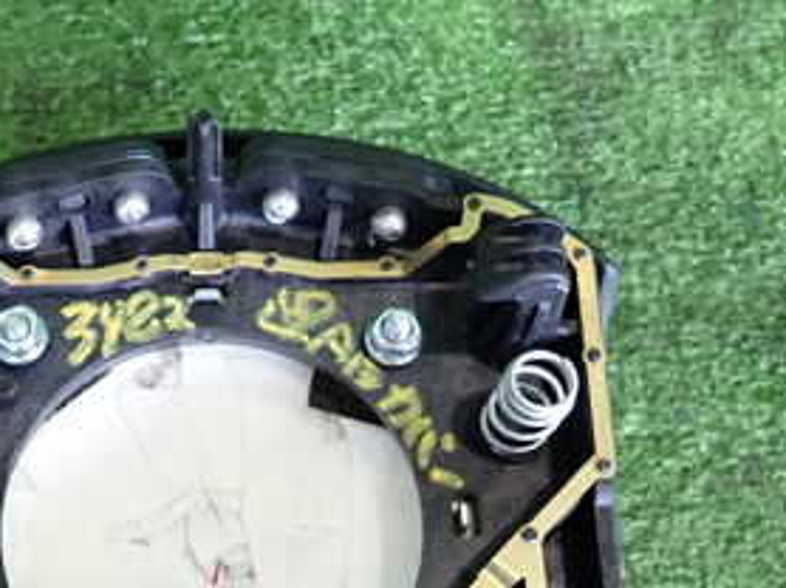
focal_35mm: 54
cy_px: 568
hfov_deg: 34.9
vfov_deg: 25.8
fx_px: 1225
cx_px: 206
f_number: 2
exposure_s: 1/30
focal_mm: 4.5
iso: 400
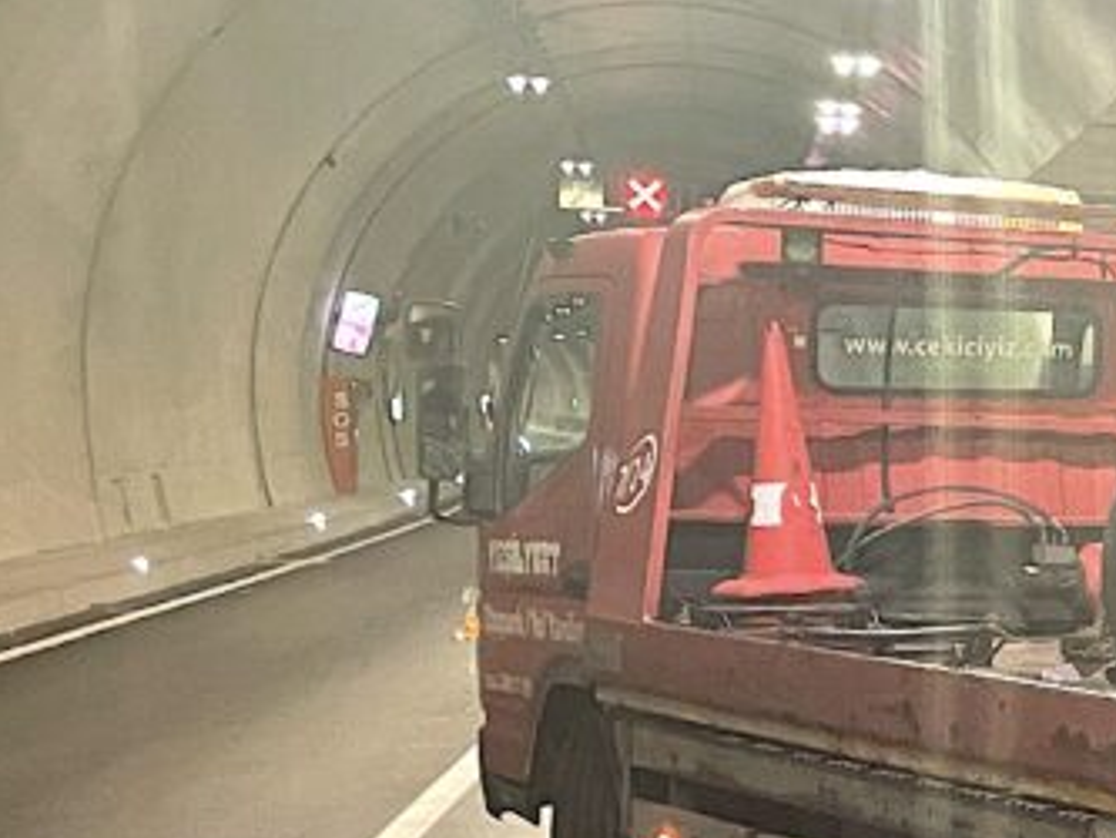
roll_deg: -1.0
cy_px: 667
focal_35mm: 100
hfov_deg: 17.2
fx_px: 3225
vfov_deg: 14.7
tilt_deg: -0.2
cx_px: 1806
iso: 320
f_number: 1.6
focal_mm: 4.2
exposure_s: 1/60
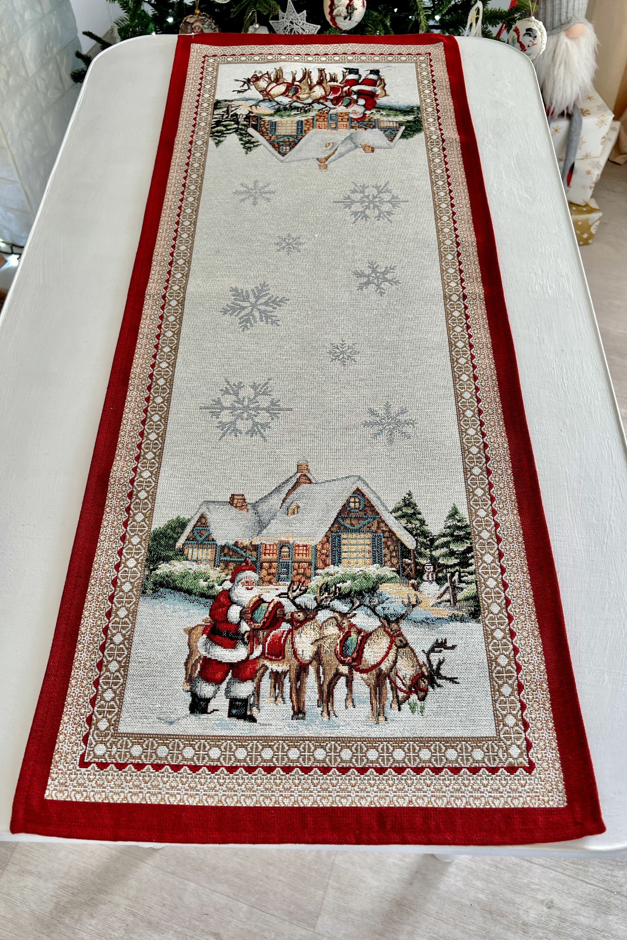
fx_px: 731
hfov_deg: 46.4
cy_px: 464
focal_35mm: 28
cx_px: 314
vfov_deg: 65.5
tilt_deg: -55.8
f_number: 1.5
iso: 32
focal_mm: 5.7
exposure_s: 1/112
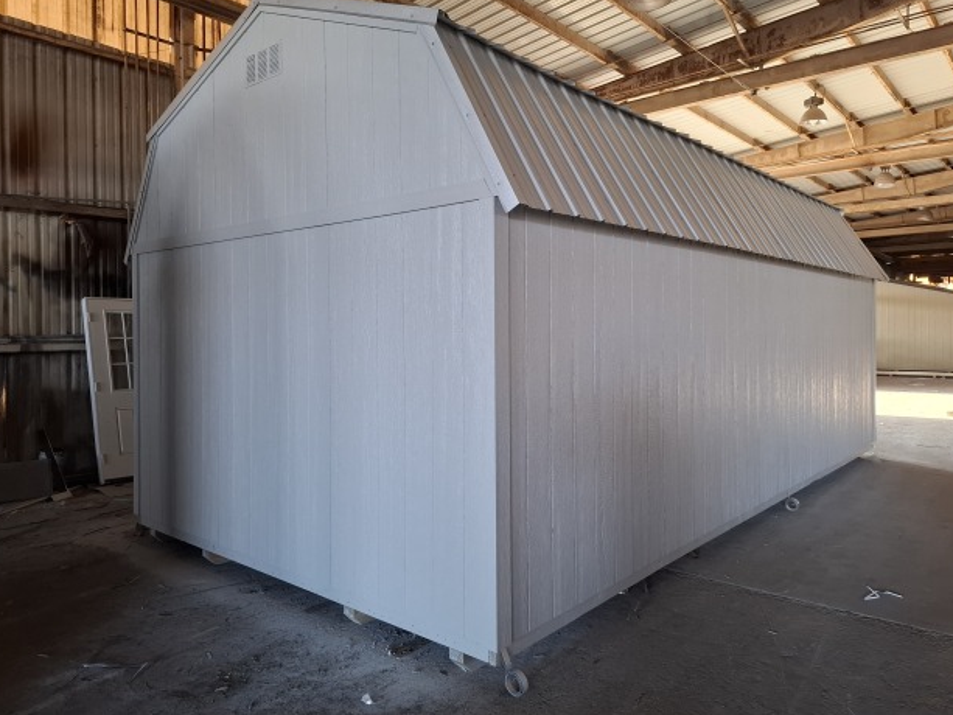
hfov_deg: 71.6
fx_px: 661
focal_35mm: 24
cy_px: 348
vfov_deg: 56.8
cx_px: 476
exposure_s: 1/50
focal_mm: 5.54
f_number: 1.8
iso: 250
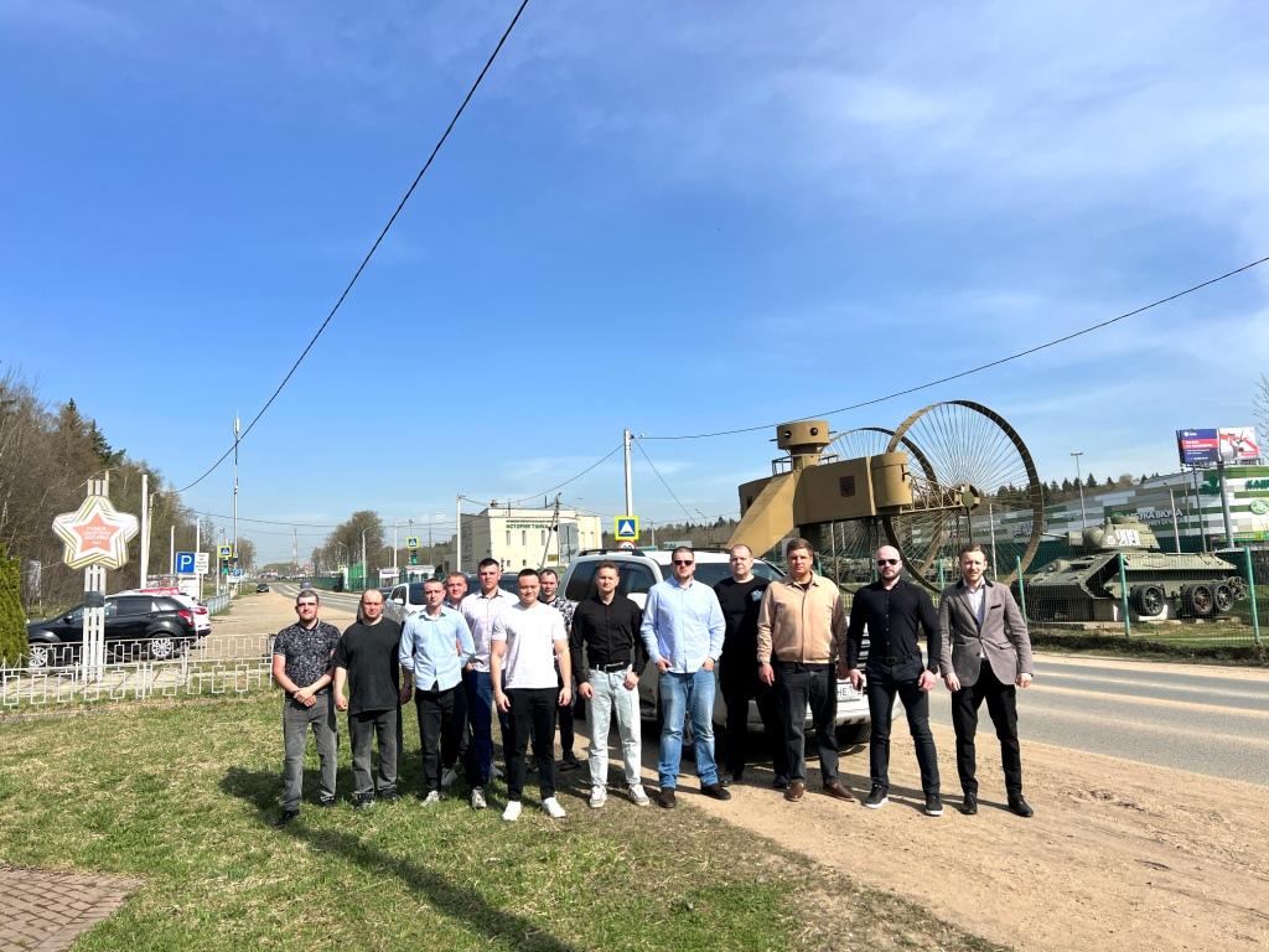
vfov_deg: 53.1
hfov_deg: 67.3
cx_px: 634
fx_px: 953
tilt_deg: +6.6
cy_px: 476
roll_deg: +2.7
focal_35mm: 26
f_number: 1.5
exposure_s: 1/5882
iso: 50
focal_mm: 5.7
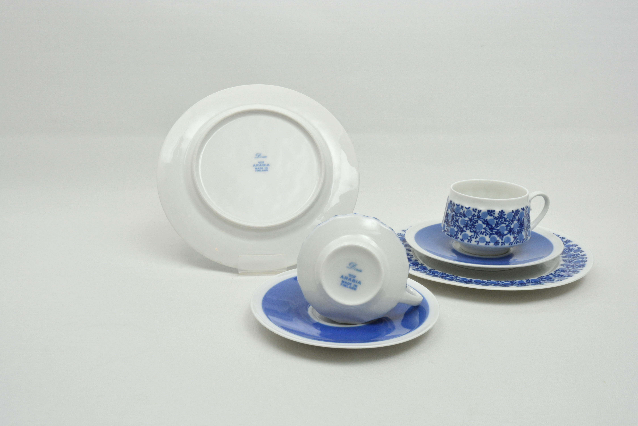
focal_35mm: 38
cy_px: 213
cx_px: 319
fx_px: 665
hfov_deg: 51.3
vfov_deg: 35.5
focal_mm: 25
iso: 400
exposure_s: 1
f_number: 22
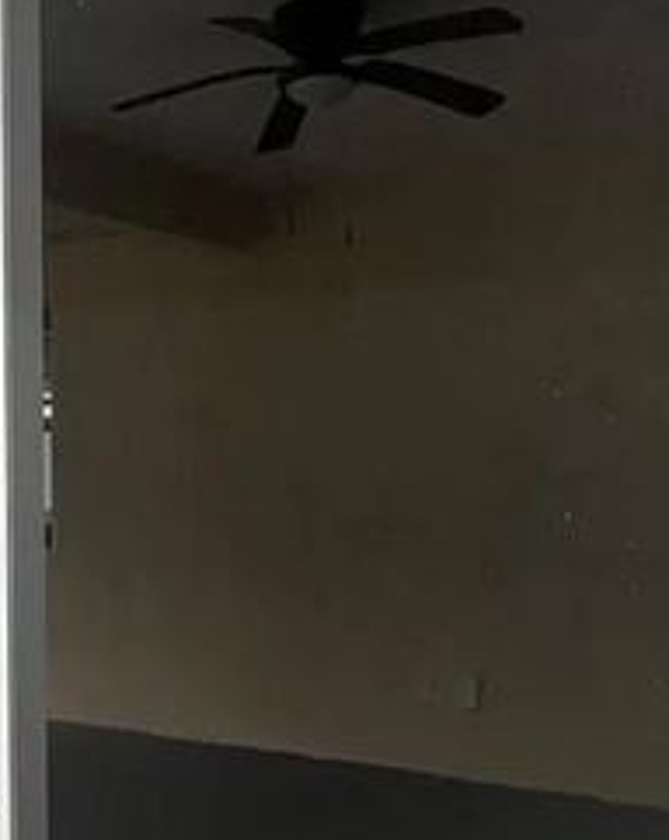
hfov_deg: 30.6
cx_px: -21
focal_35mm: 45
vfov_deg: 41.1
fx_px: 1117
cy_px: 493
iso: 32
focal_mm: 1.57
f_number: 1.8
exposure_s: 1/299
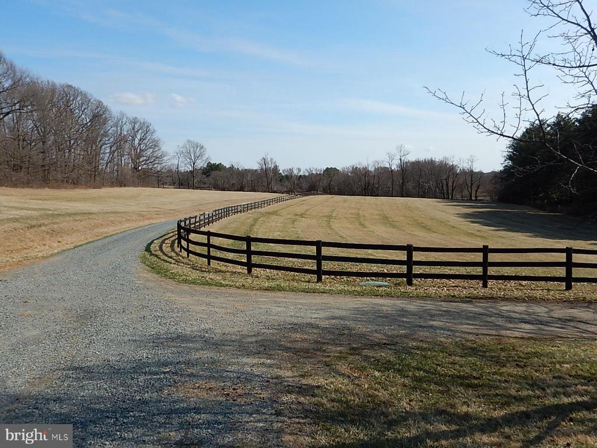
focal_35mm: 29
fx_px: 500
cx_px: 298
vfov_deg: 48.2
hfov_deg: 61.7
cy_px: 224
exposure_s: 1/1250
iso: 125
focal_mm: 5.1
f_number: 4.1
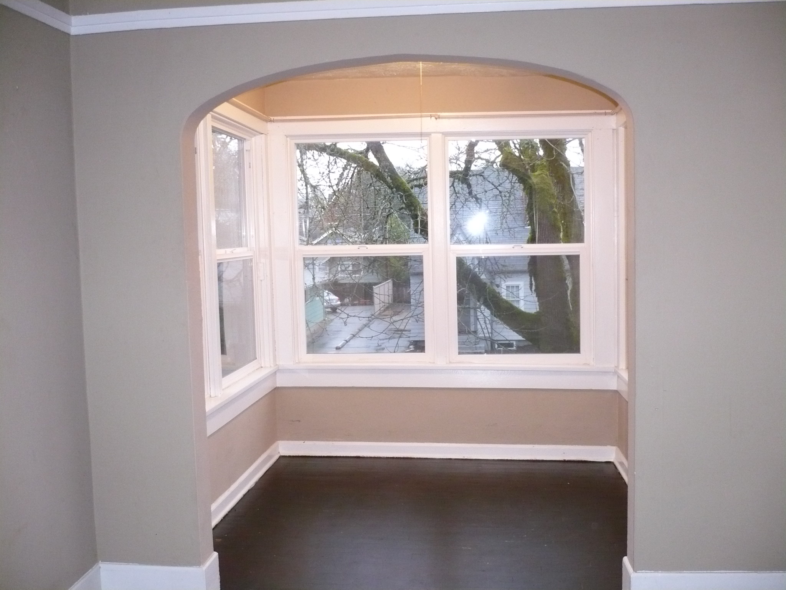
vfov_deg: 40.7
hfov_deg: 52.6
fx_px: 795
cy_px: 295
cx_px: 393
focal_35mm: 35
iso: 400
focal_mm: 5.8
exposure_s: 1/30
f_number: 2.8
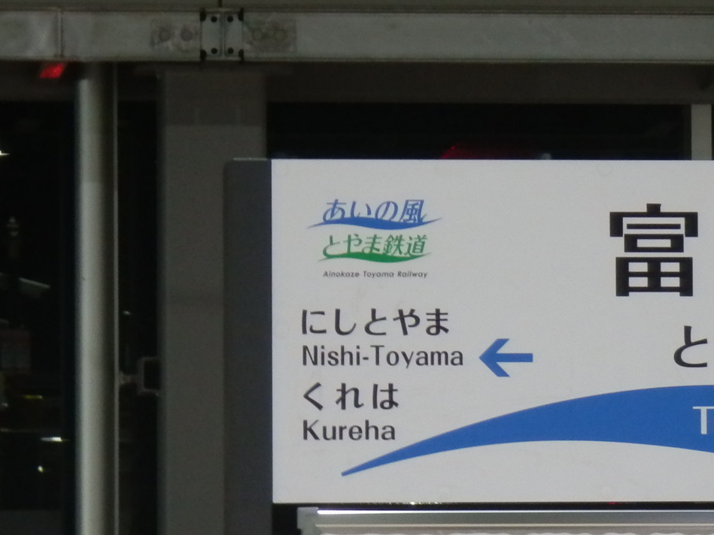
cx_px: 646
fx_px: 7344
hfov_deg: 5.6
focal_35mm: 356
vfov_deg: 4.2
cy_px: 410
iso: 400
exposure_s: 1/8
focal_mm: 30.2
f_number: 5.7
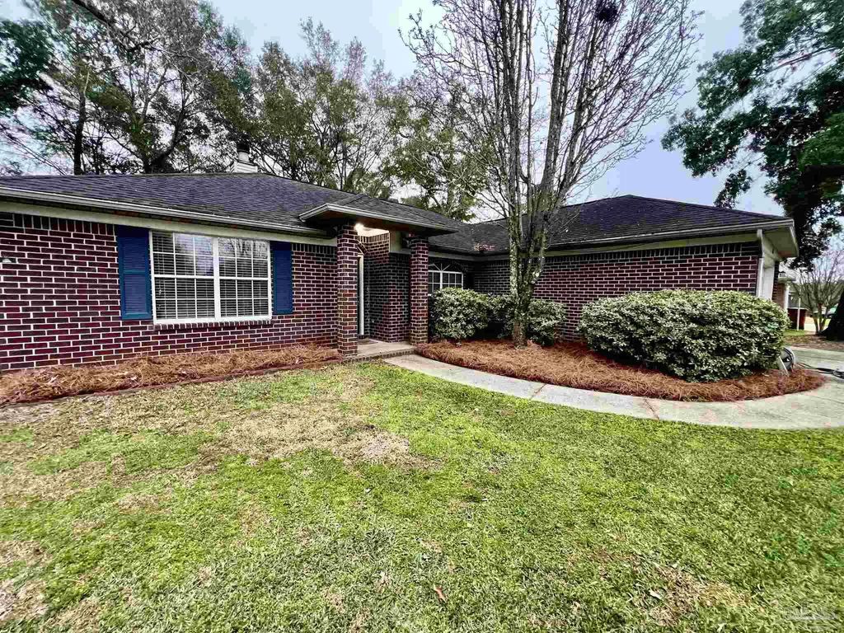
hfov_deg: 106.2
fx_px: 317
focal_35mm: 13
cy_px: 316
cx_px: 422
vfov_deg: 89.9
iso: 250
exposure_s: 1/99
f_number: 1.8
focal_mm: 1.57
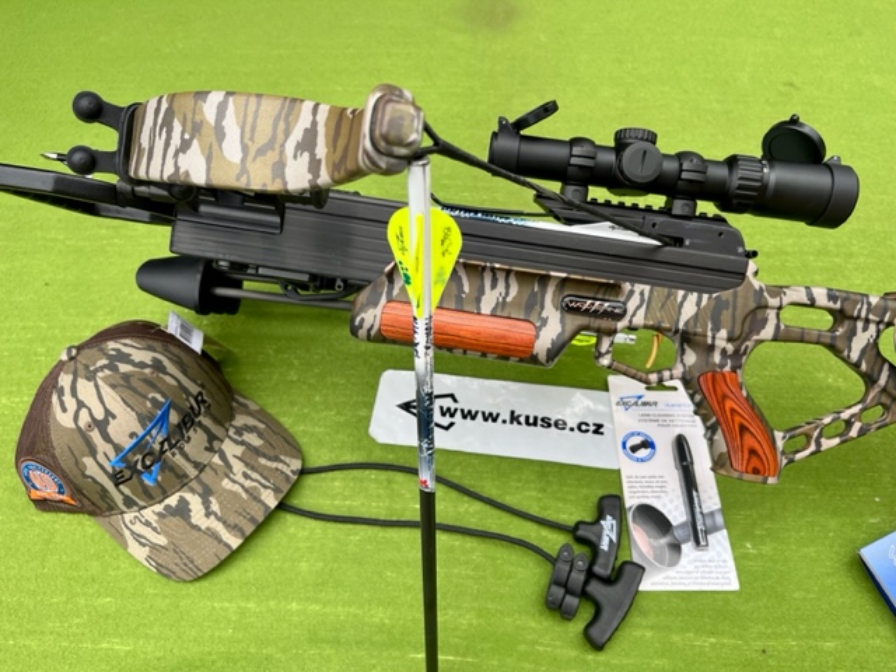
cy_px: 336
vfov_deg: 53.1
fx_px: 673
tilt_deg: -55.0
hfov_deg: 67.3
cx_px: 448
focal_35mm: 26
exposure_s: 1/615
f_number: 1.6
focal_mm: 5.1
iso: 50
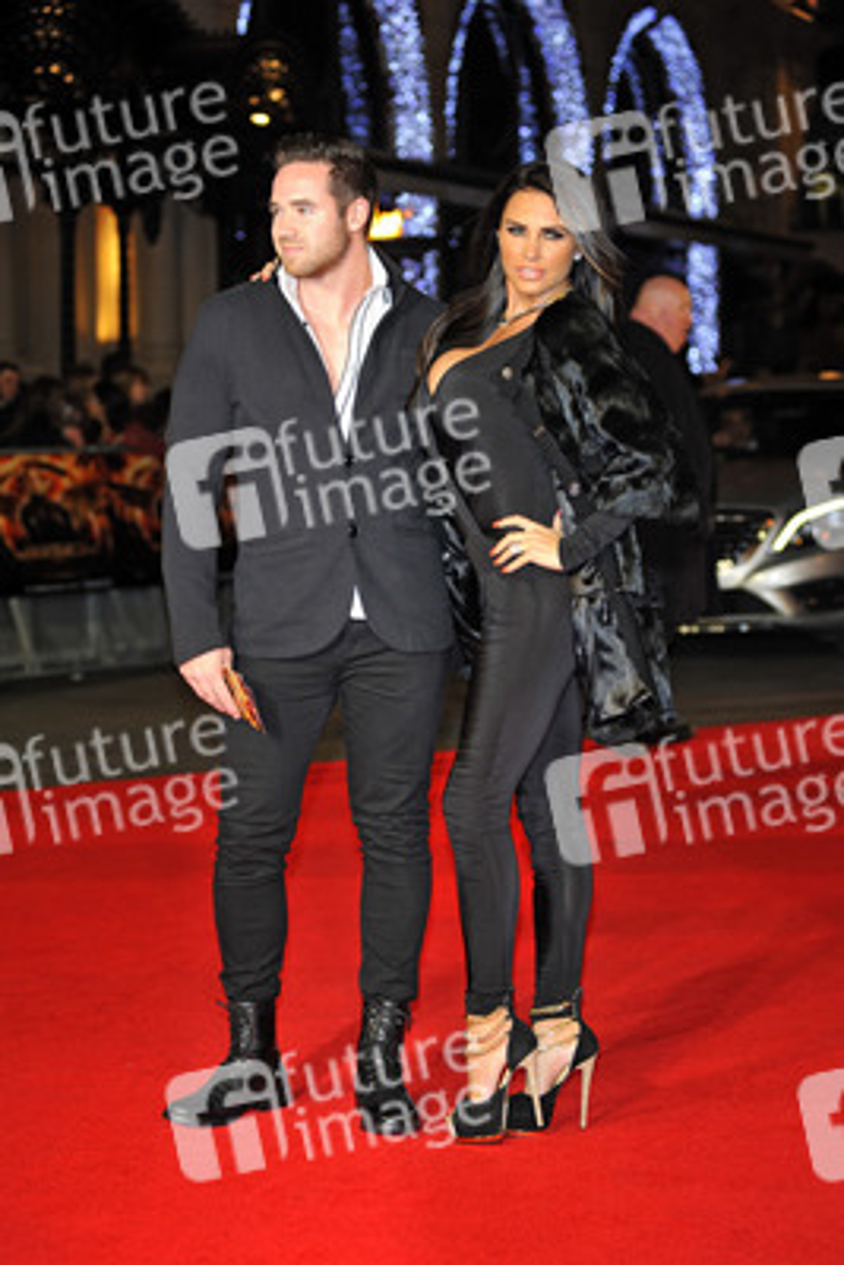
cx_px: 422
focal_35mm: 80
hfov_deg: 17.1
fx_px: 2811
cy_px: 632
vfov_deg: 25.4
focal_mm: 80
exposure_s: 1/250
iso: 1000
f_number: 4
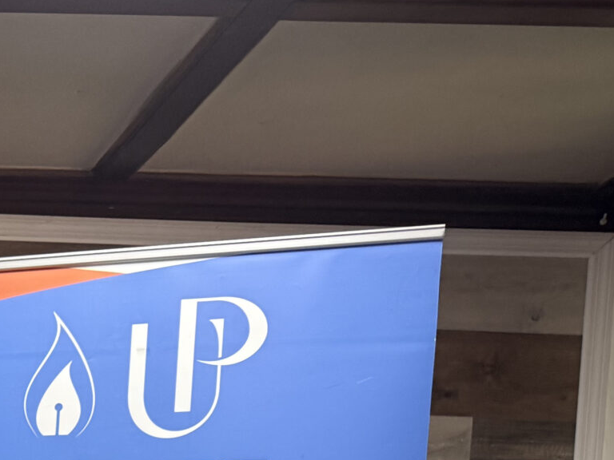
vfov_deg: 16.3
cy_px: 750
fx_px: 1419
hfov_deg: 20.3
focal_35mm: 80
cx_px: -355
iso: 200
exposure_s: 1/121
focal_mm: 6.76
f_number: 1.78
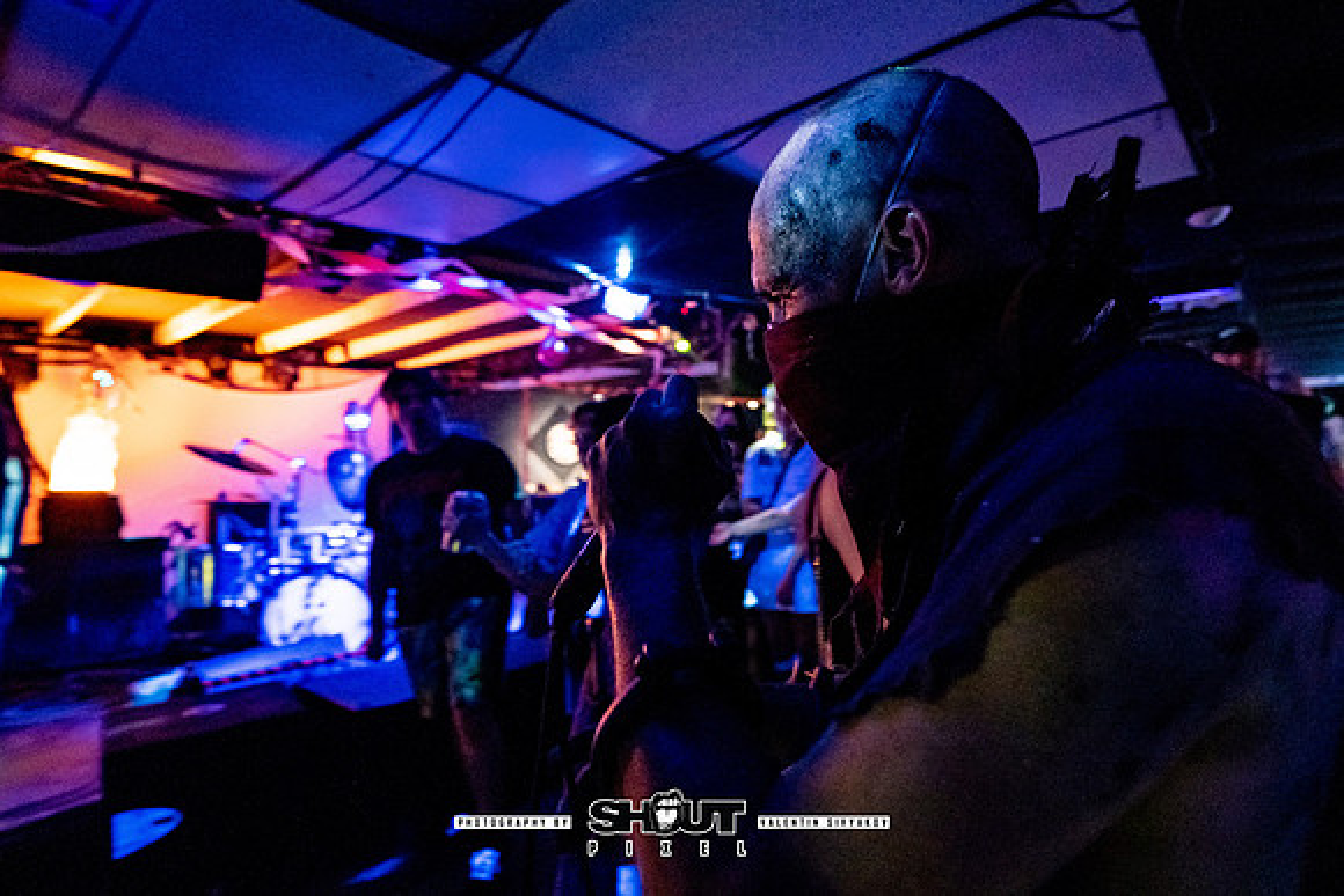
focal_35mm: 18
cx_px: 838
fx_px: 659
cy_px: 420
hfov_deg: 89.4
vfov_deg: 68.4
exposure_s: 1/200
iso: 3200
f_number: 2.8
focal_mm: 14
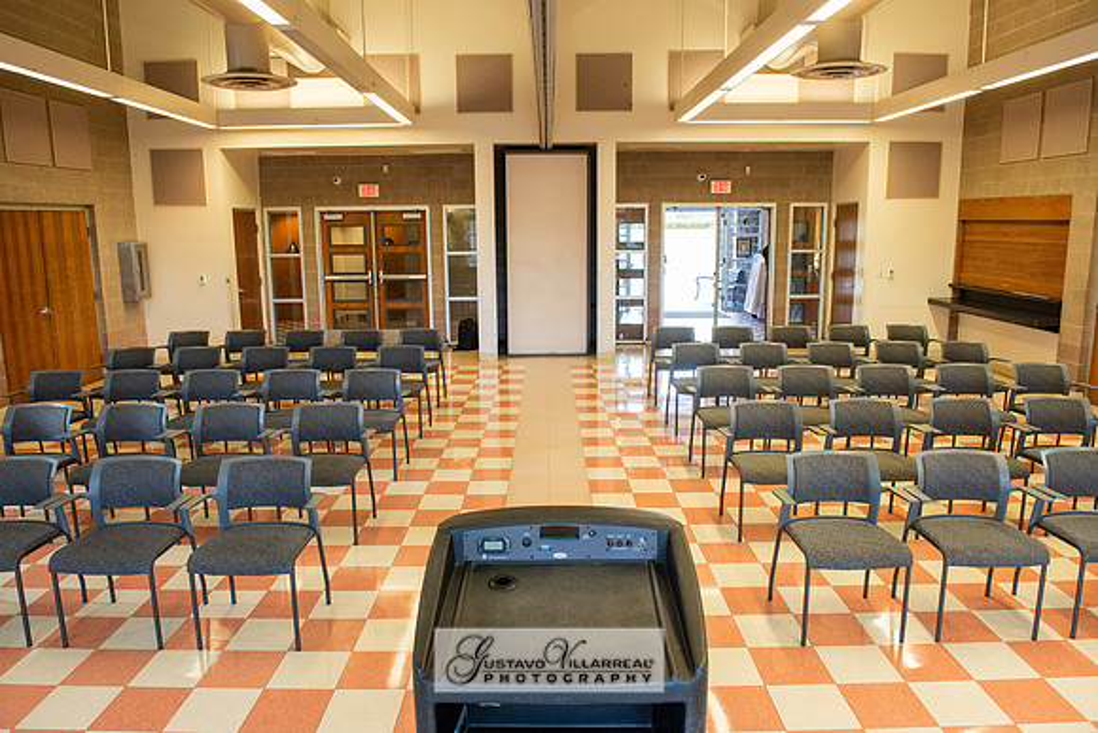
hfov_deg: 71.7
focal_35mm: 25
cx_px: 549
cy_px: 366
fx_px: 759
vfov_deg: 51.5
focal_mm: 24
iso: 1600
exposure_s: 1/80
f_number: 5.6
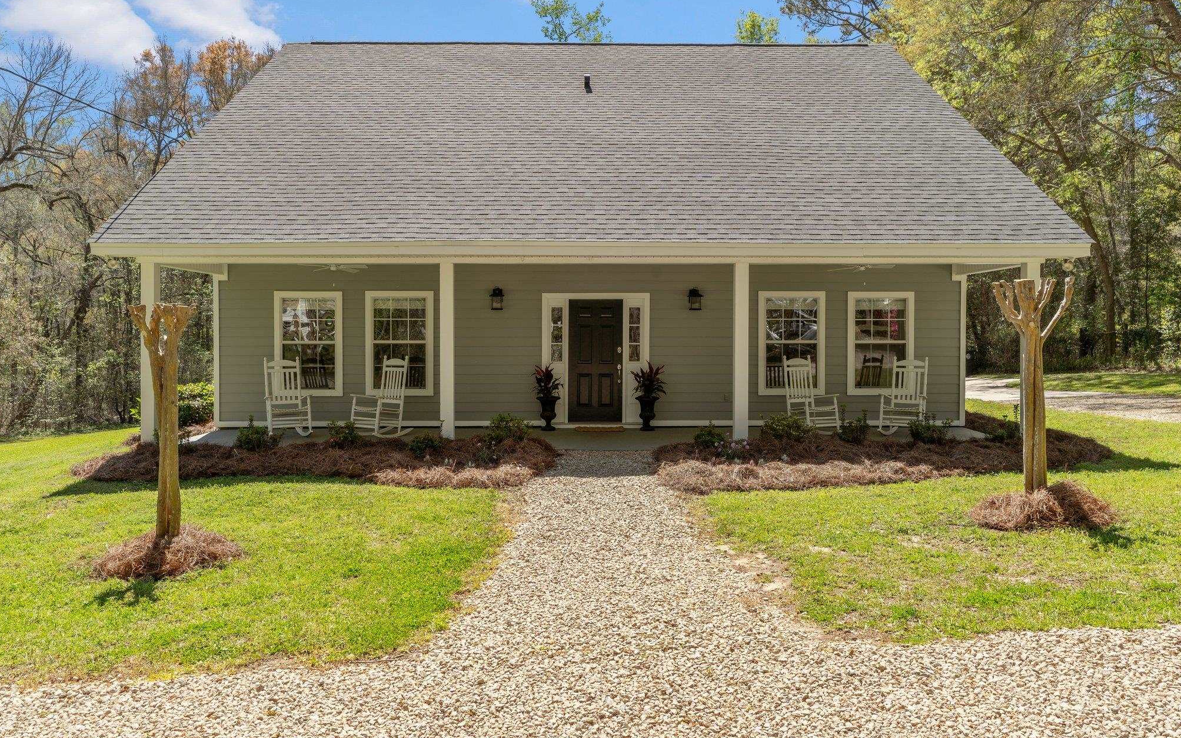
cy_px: 356
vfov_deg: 47.6
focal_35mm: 26
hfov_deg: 70.4
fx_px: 837
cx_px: 598
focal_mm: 25
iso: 100
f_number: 9
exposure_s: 1/80
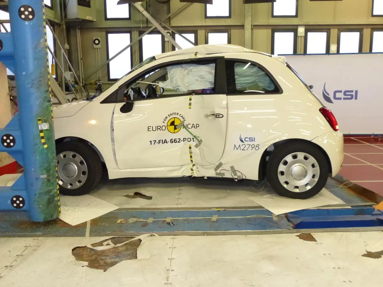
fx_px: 343
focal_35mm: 31
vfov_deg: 45.4
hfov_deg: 58.4
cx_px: 192
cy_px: 144
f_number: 2.8
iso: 800
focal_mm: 5.6
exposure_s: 1/50
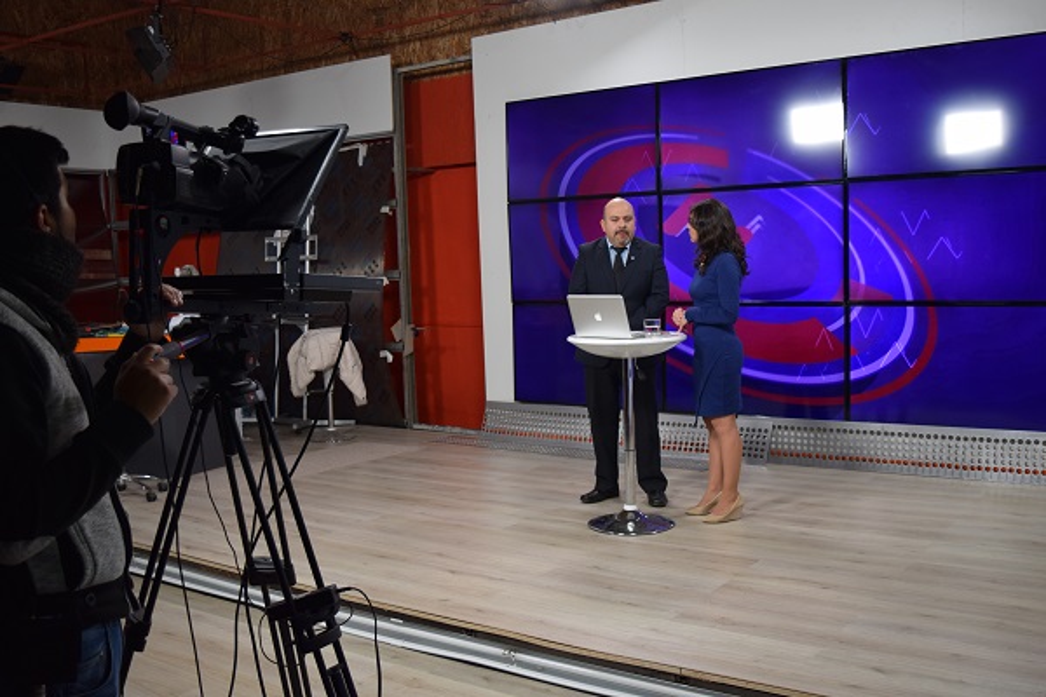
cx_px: 523
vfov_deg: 35.5
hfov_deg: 51.3
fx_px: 1089
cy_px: 348
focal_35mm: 38
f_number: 4
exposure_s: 1/60
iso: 400
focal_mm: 25
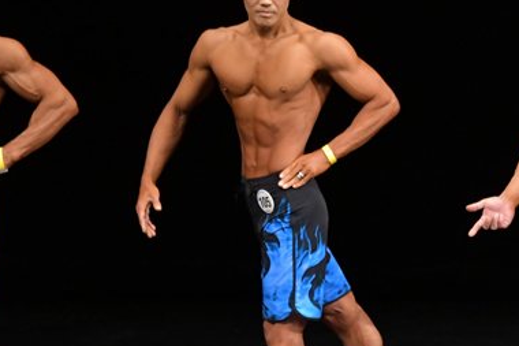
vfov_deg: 2.5
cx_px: 472
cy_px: 194
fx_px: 7925
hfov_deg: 3.7
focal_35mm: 550
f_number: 5.6
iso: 3200
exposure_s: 1/400
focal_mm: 180
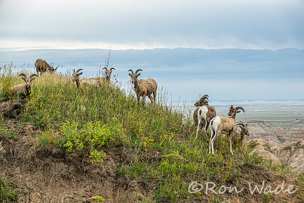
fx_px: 1140
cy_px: 102
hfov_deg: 15.2
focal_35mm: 135
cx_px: 152
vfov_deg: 10.2
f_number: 4
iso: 200
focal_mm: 49.51
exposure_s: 1/500
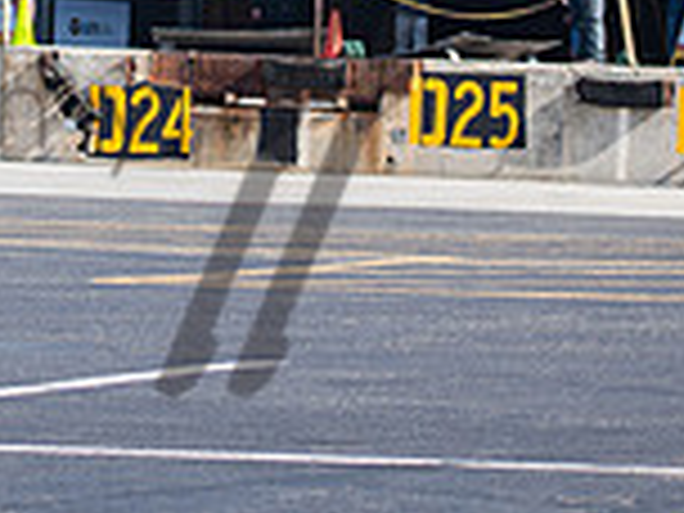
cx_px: -40
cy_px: -227
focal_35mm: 386
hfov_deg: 5.1
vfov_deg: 3.8
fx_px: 7627
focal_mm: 70
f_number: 4.5
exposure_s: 1/320
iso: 100
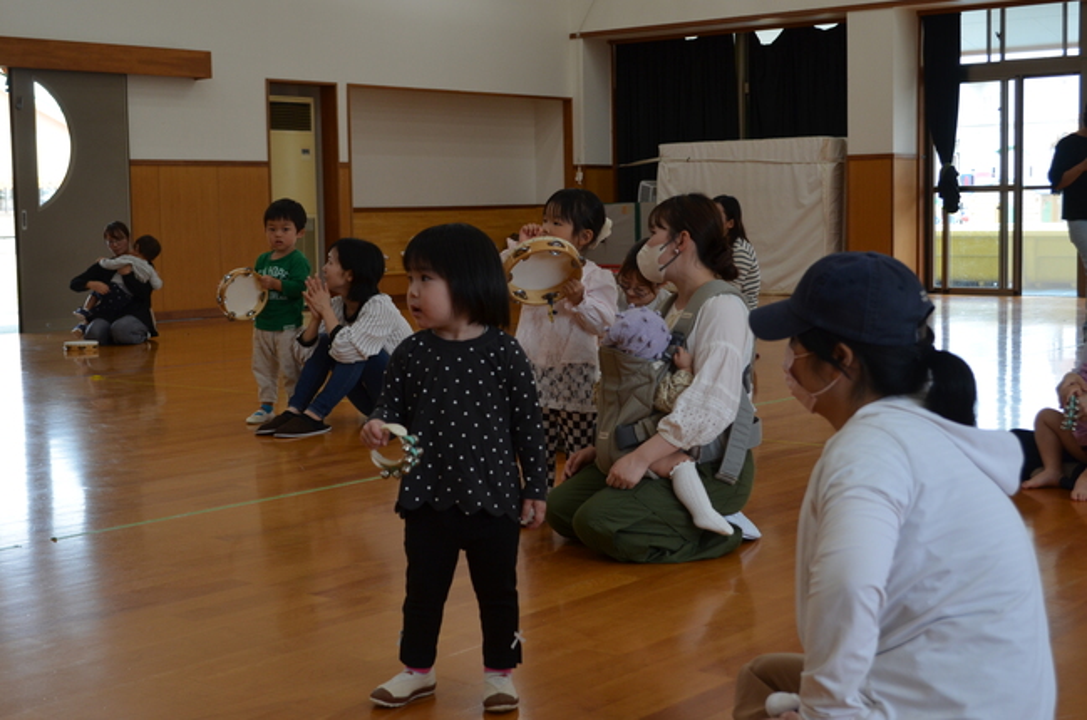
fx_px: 1582
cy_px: 360
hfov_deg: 37.9
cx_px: 544
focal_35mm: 52
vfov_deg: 25.6
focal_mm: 35
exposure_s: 1/100
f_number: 5
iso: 400
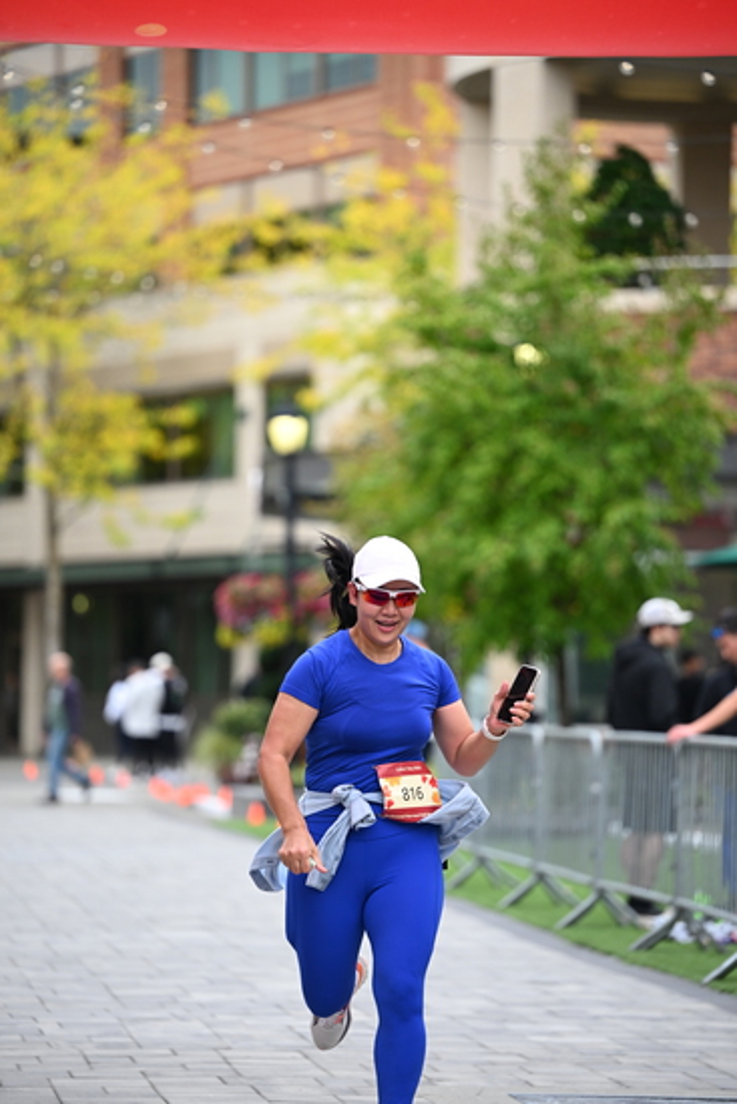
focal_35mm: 145
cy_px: 552
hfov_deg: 9.5
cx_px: 368
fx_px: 4450
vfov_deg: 14.1
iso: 640
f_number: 2.8
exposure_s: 1/2000
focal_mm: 145
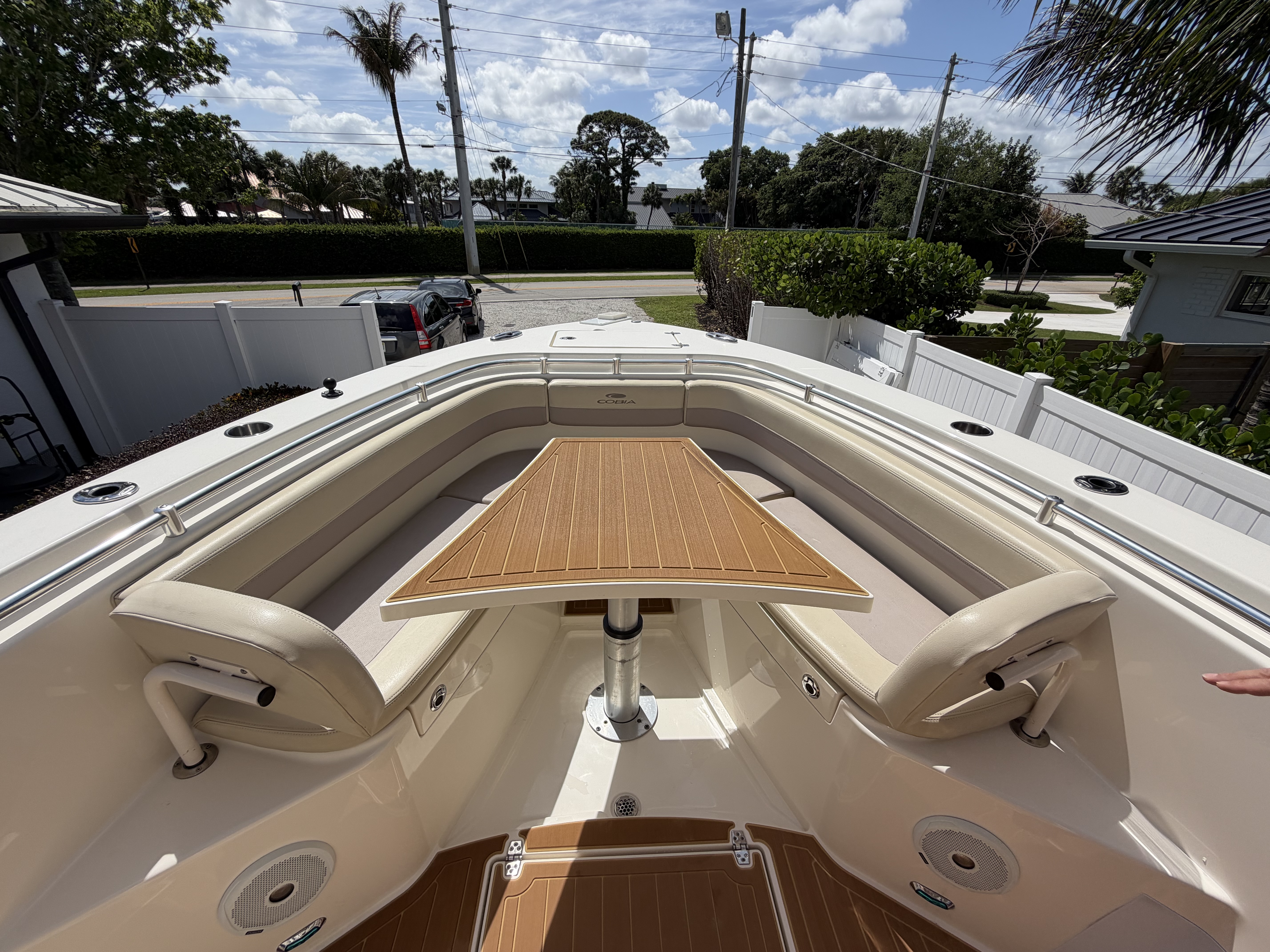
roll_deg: -0.1
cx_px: 635
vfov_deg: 85.7
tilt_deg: -26.1
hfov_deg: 102.1
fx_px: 514
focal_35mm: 14
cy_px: 476
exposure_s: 1/1613
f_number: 2.2
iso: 20
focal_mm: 2.22
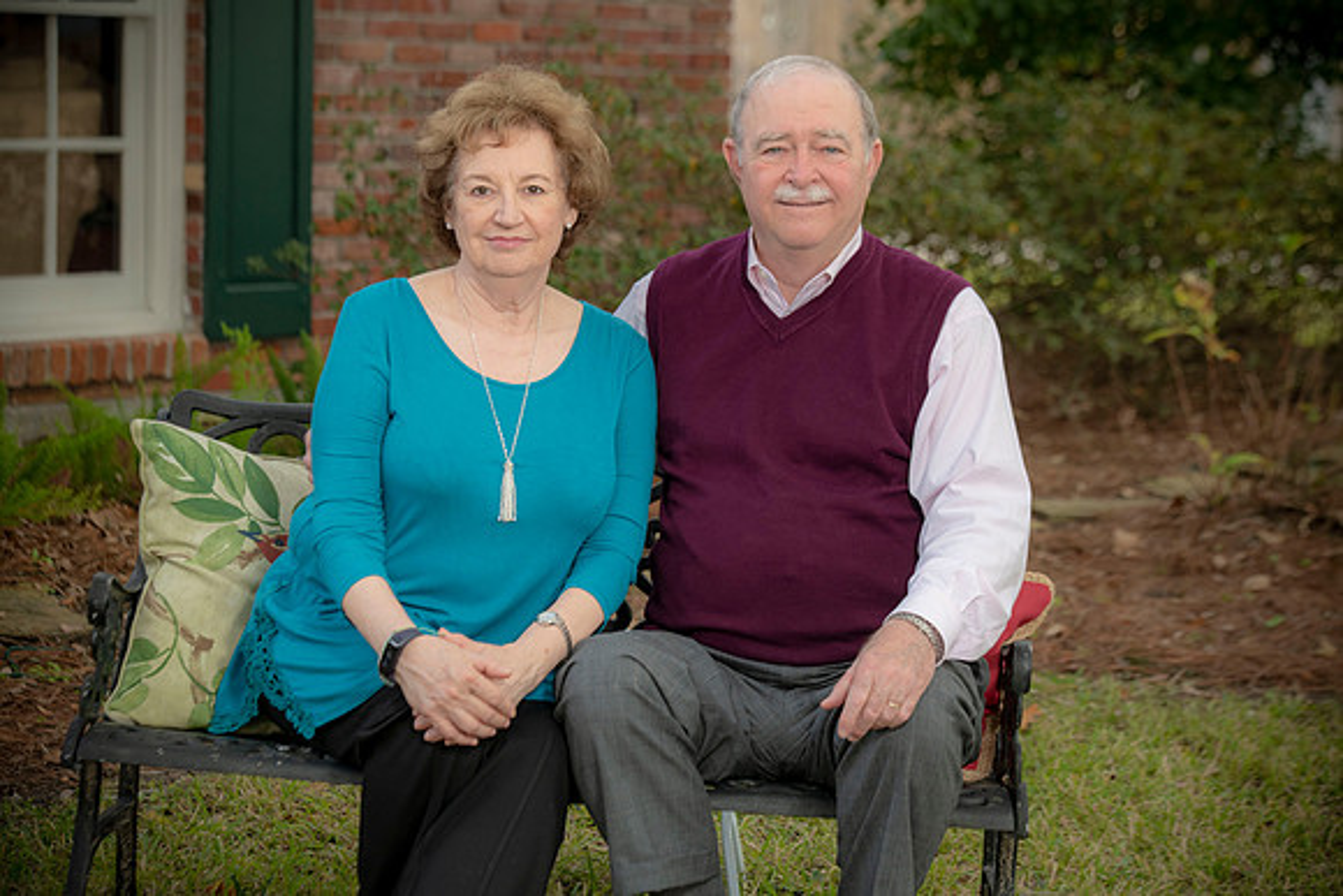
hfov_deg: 20.0
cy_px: 448
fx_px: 3806
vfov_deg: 13.4
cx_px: 672
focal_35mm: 102
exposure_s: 1/250
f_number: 5
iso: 320
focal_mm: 102
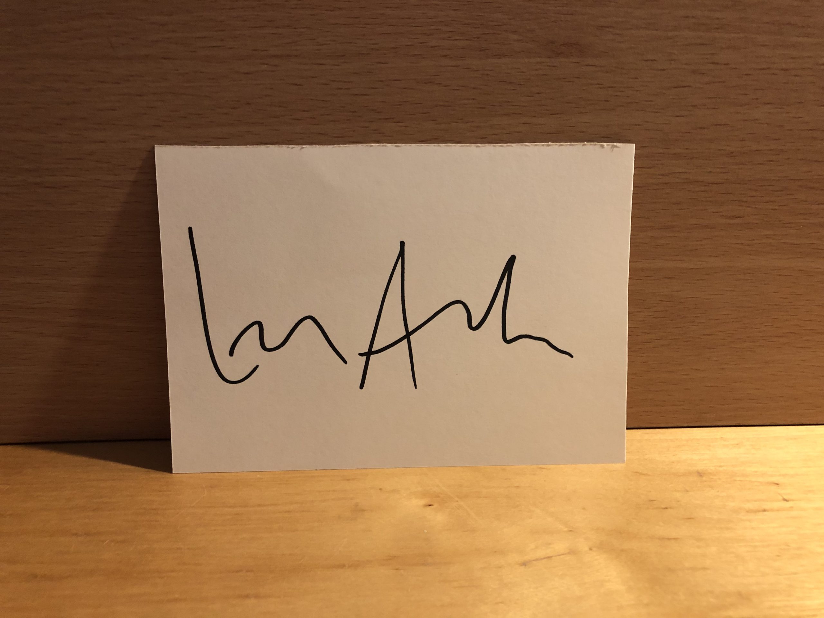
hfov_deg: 63.4
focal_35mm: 28
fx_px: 667
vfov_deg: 49.7
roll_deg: -1.6
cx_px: 412
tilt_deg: -21.9
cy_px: 309
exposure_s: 1/17
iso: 80
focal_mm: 3.99
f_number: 1.8
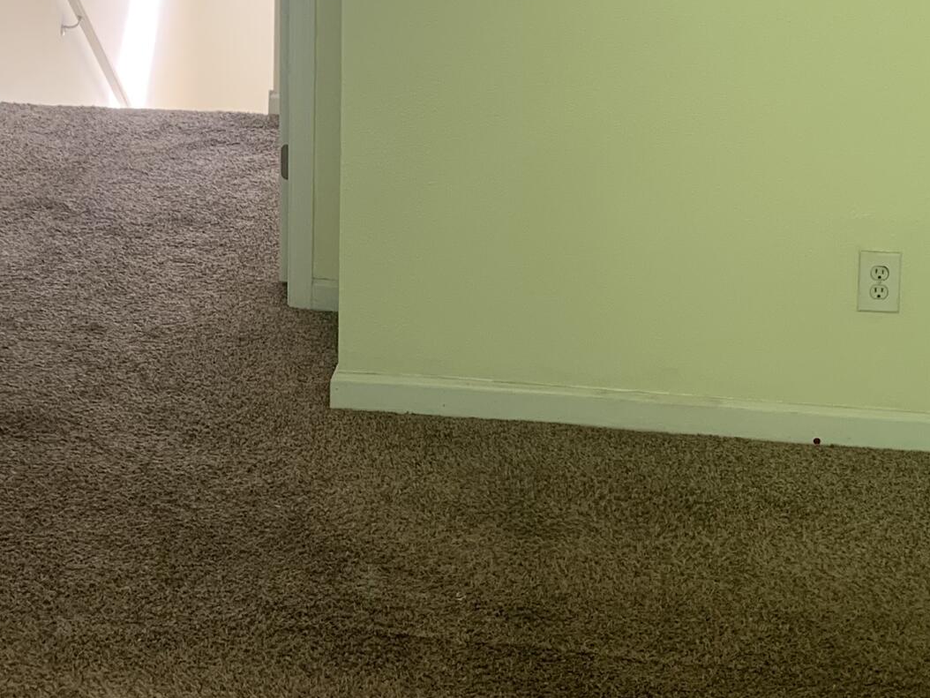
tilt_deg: -10.9
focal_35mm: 74
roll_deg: -0.8
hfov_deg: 25.9
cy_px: 75
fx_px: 1989
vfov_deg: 19.6
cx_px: 208
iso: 80
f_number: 1.8
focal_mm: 4.25
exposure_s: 1/60
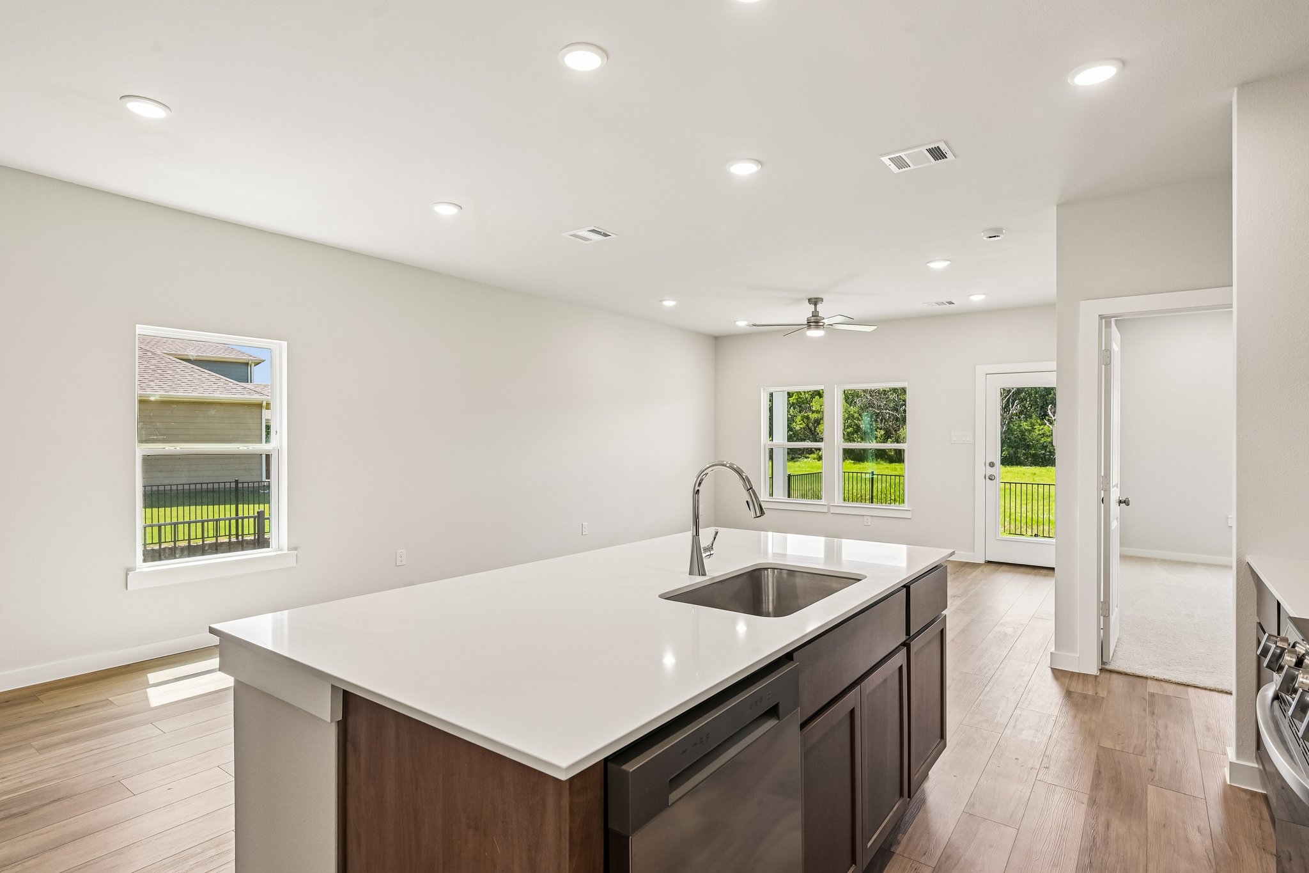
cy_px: 436
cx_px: 654
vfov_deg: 67.4
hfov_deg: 90.0
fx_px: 654
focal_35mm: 18
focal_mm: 18
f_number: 8
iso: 400
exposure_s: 1/80
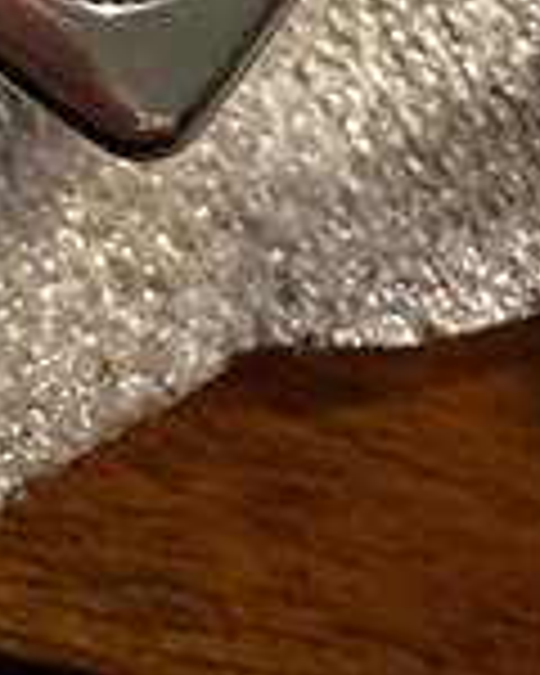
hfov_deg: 13.4
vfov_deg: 14.6
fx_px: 2178
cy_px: -670
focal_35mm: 109
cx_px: -256
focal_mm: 3.99
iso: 640
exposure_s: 1/29
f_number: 1.8
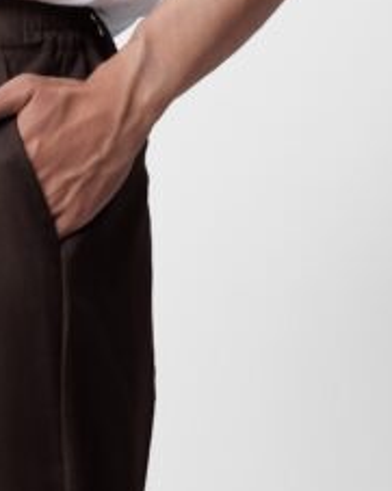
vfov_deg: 8.2
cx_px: -19
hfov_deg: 6.7
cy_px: 681
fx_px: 3357
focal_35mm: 231
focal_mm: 41.4
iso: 640
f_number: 6.4
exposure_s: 1/125
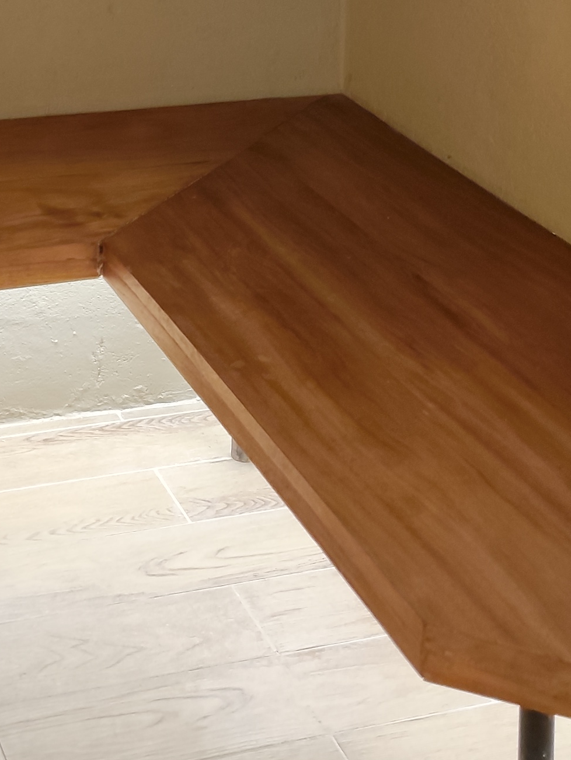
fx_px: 1583
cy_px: -304
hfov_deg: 20.0
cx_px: 44
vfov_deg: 23.1
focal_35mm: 72
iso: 500
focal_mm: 6.19
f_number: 1.65
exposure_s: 1/33.3
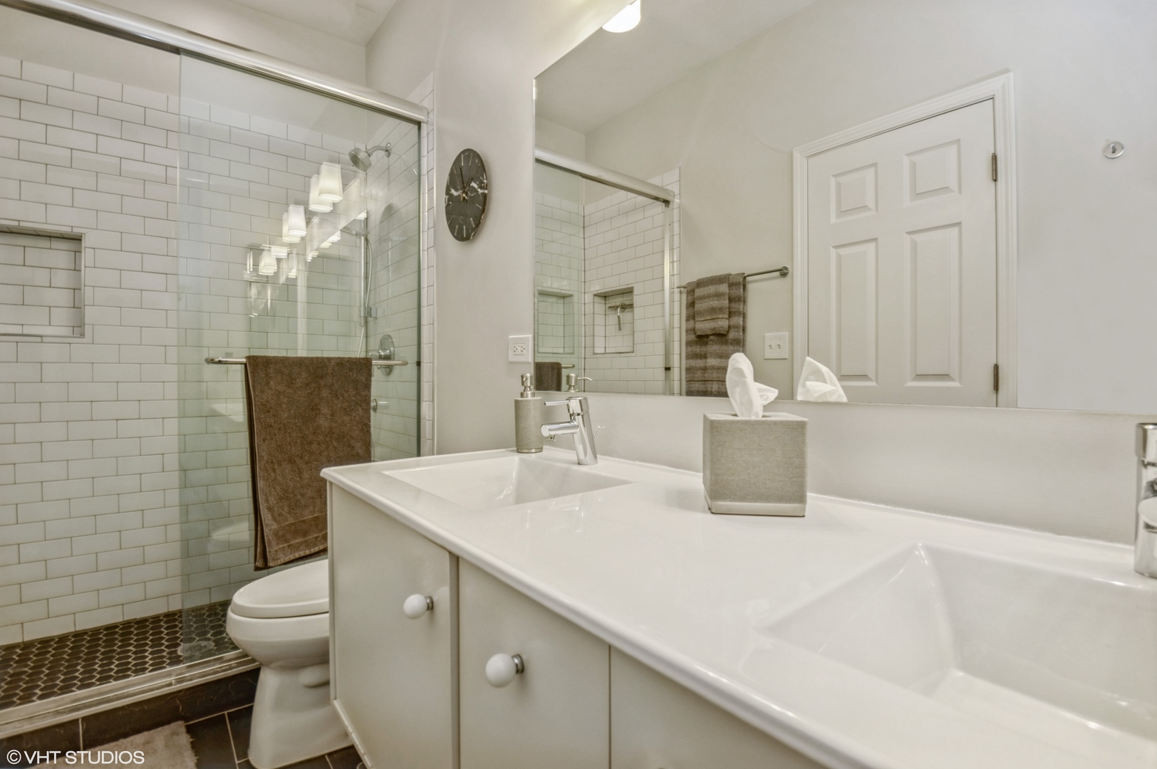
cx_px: 578
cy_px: 384
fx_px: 482
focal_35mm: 15
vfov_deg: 77.2
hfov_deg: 100.4
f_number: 11
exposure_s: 1/3.33
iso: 100
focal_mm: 10
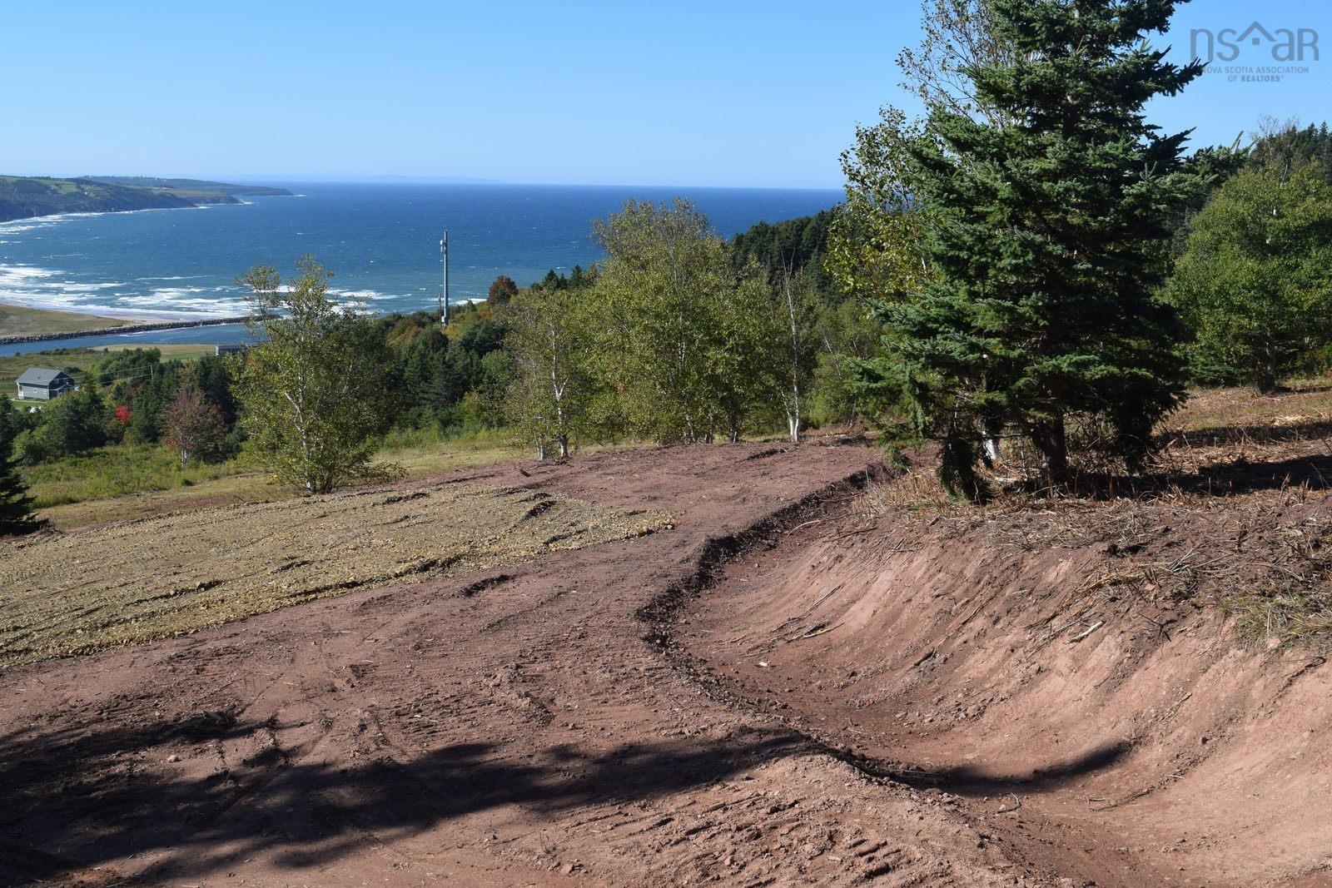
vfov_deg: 33.0
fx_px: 1499
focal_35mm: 40
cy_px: 444
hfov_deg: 47.9
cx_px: 666
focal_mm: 27
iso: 200
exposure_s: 1/320
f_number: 9
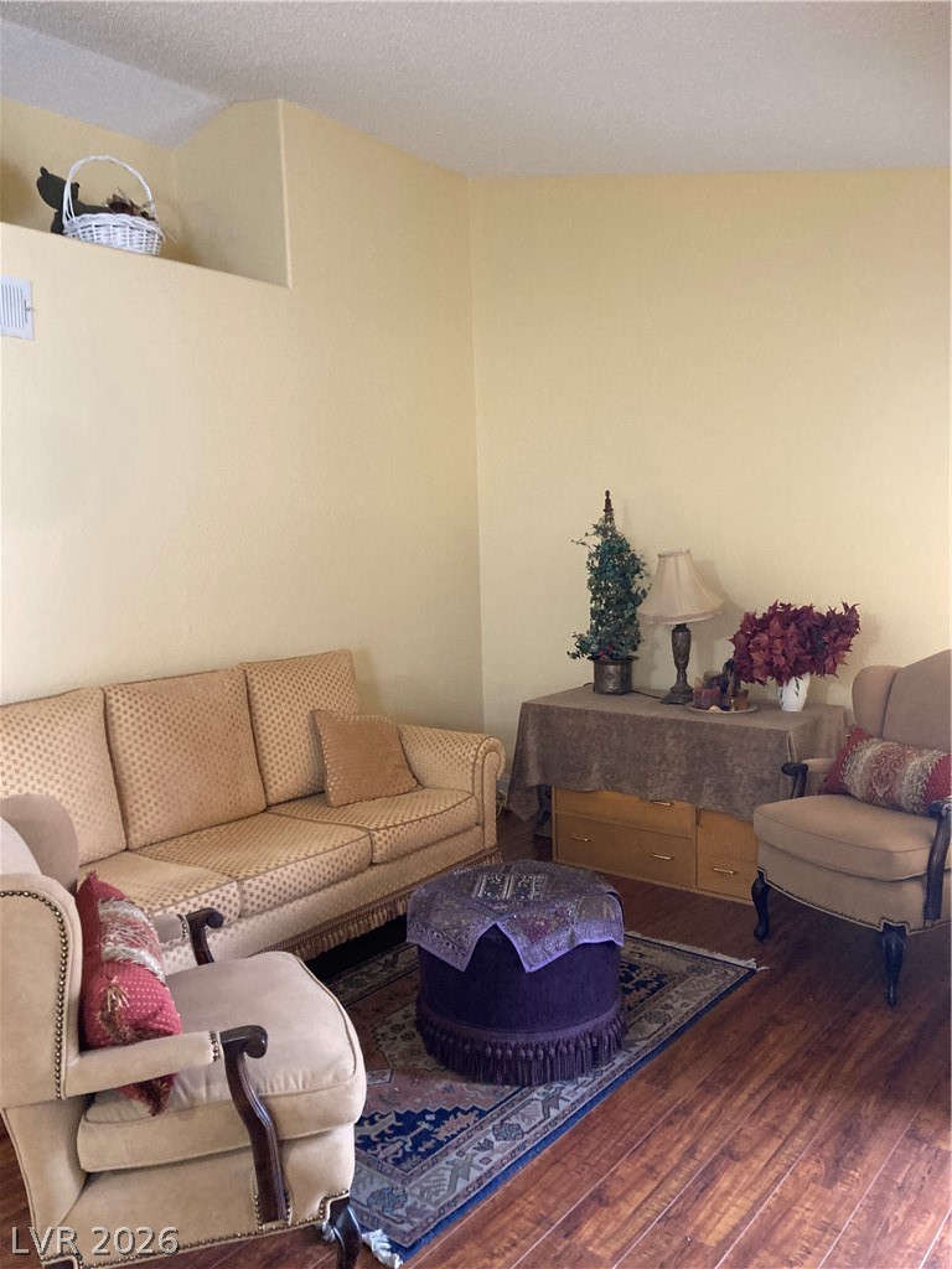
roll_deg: +0.9
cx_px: 476
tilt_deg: -2.0
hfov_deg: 49.7
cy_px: 634
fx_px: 1027
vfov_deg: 63.4
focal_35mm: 28
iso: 250
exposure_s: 1/40
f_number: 1.8
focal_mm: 3.99
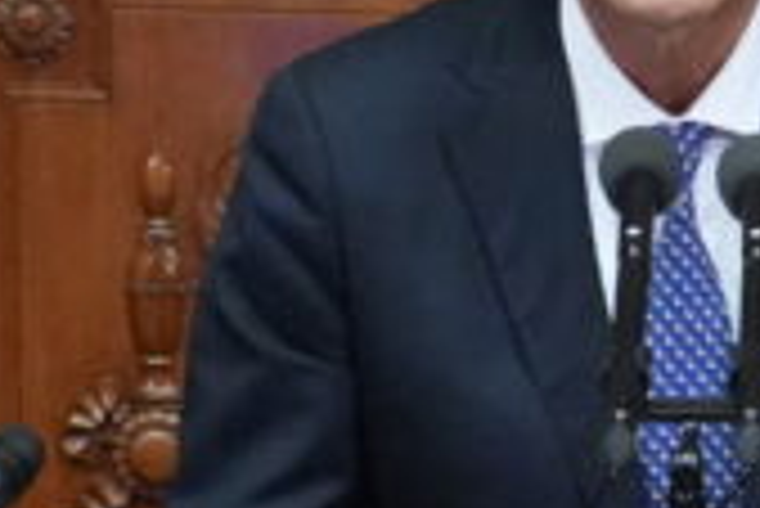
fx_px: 28798
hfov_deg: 1.5
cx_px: 724
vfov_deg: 1.0
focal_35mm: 1363
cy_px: 423
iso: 10000
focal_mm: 200
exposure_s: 1/125
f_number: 5.6
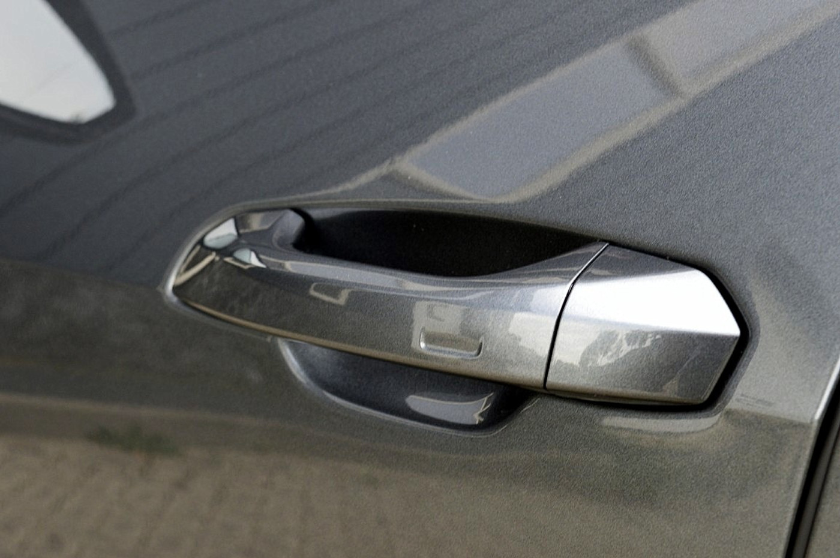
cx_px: 420
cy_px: 279
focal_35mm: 63
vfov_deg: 21.5
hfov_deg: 31.9
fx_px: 1468
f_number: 8
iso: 560
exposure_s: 1/60
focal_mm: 42
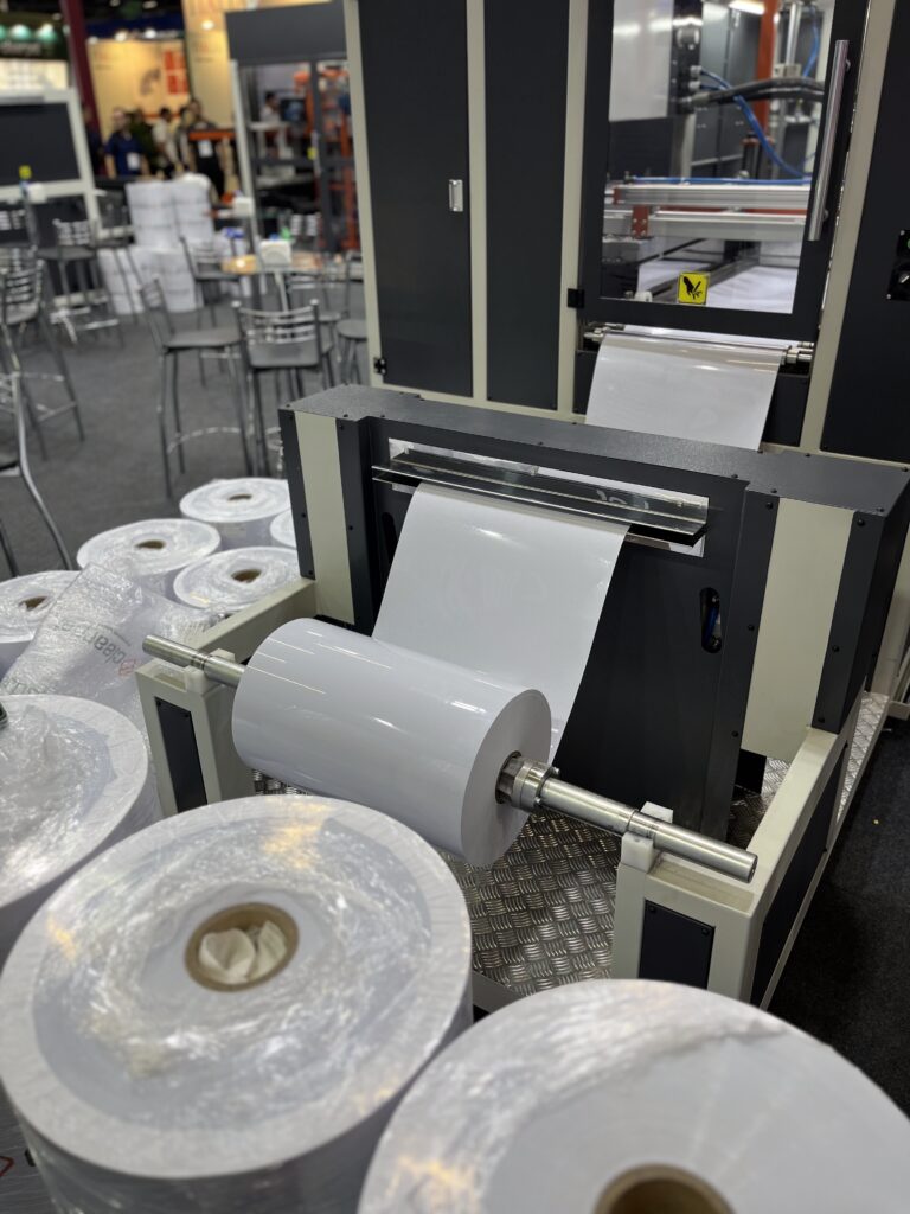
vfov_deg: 67.3
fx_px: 911
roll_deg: +1.7
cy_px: 607
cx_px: 455
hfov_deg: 53.1
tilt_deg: -27.6
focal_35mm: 26
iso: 32
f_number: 1.6
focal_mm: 5.1
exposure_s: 1/120
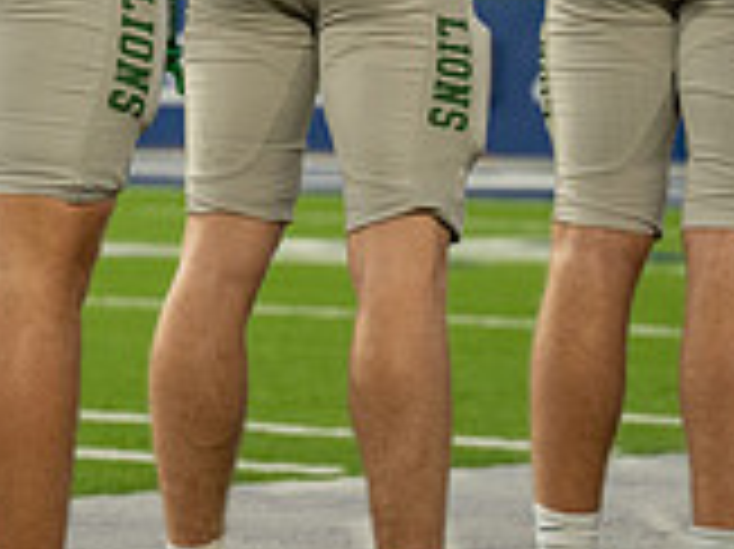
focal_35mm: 275
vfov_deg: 5.3
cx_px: 113
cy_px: -387
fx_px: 5827
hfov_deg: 7.2
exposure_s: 1/500
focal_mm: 70
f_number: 2.8
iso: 500
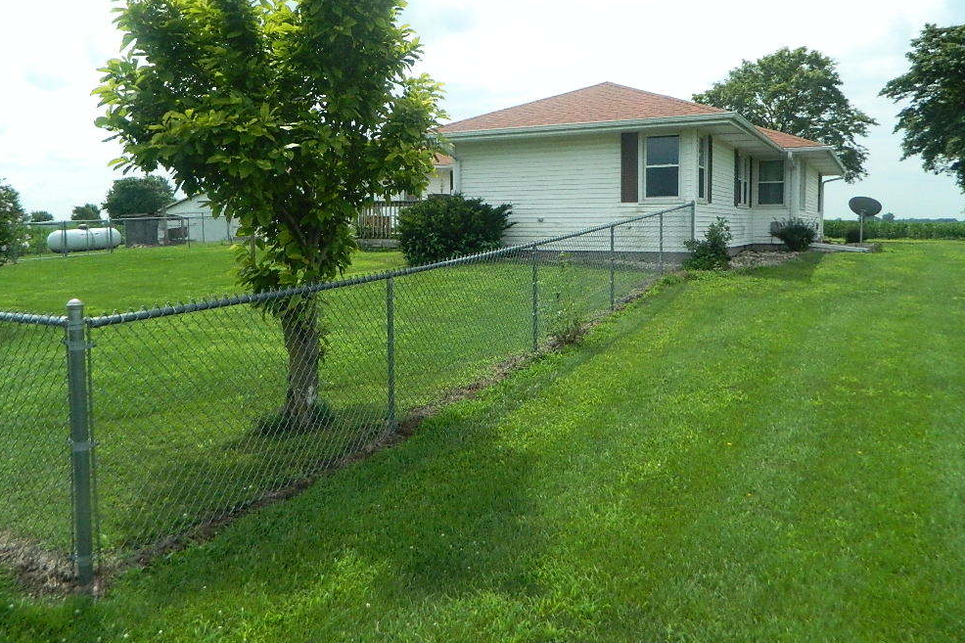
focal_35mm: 27
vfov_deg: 47.7
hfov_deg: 67.4
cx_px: 496
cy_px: 269
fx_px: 724
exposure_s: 1/800
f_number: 8.7
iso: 400
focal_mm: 4.5
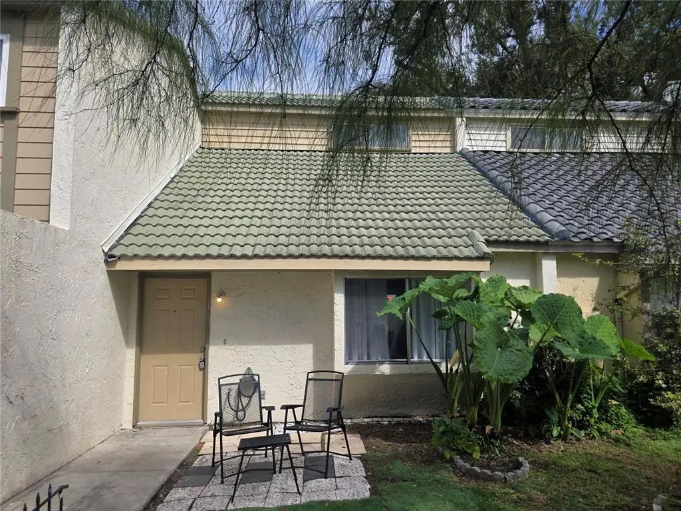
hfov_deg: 73.9
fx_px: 452
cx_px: 340
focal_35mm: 23
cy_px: 256
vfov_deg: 58.9
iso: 80
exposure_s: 1/5153
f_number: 1.7
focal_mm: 6.3
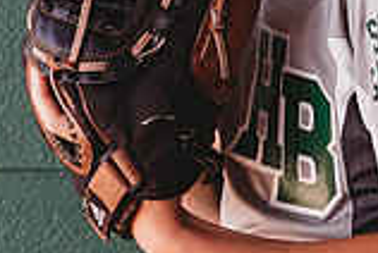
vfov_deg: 4.1
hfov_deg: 6.2
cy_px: -101
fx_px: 3503
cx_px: 333
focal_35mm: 333
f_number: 2.8
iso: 200
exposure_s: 1/250
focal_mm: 85
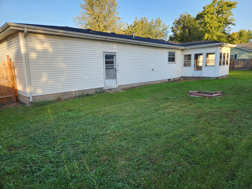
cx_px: 126
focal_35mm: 23
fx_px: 167
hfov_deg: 73.9
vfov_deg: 58.9
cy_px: 94
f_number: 1.8
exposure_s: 1/281
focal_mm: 5.4
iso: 20
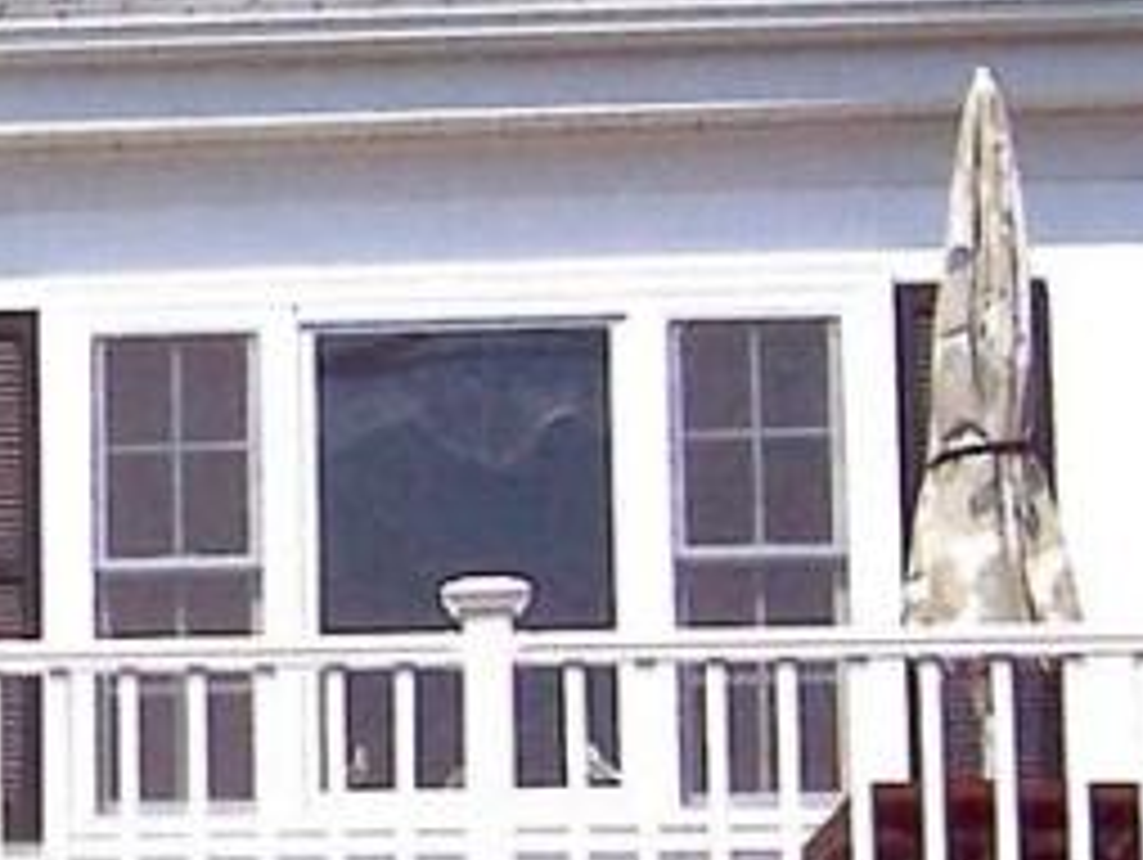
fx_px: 4495
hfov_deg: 13.9
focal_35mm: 136
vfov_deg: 10.9
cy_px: 644
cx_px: -382
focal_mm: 5.6
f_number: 5.6
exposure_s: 1/2000
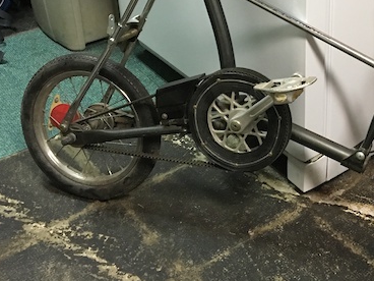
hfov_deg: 29.1
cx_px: 359
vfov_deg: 22.7
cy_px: 22
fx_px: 681
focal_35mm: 63
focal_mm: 4.15
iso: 200
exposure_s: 1/17
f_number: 2.2
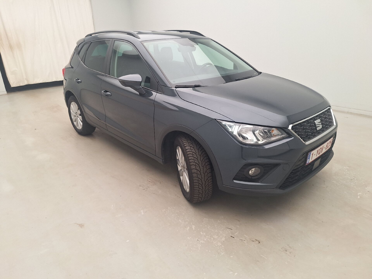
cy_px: 140
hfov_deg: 73.9
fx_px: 247
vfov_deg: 58.9
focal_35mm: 23
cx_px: 186
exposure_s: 1/100
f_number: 1.8
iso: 50
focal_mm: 5.54
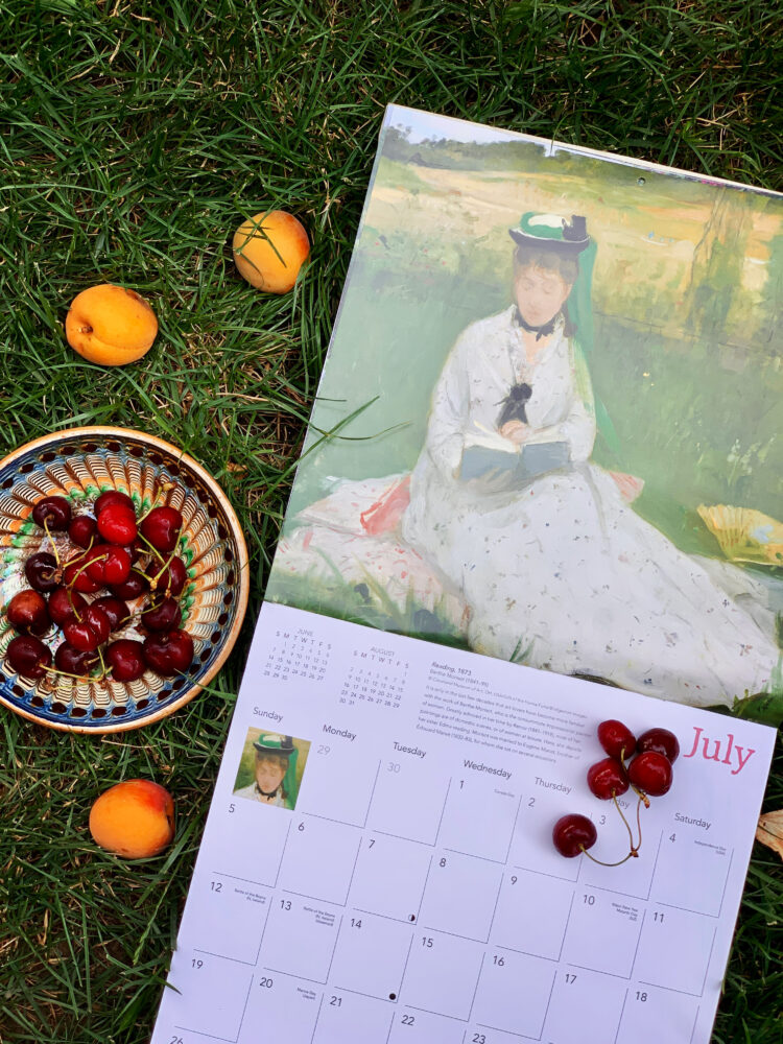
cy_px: 522
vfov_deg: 36.8
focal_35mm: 52
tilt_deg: -88.1
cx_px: 392
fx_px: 1568
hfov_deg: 28.0
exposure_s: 1/122
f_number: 2.4
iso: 20
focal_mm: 6
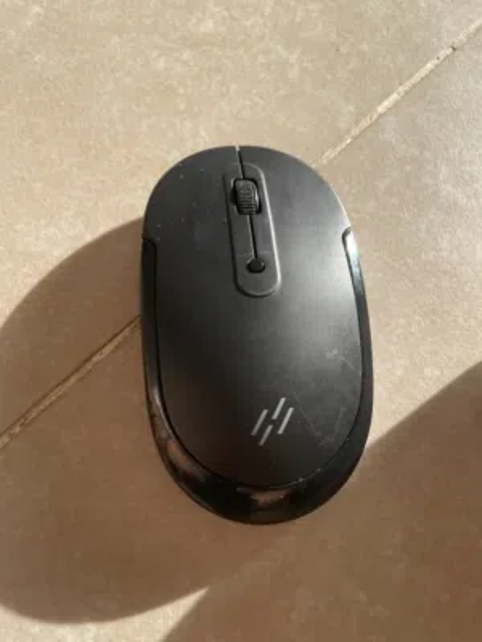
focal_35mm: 26
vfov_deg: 67.3
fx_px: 483
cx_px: 241
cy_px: 321
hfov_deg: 53.1
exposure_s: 1/125
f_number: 1.6
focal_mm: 4.2
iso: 32
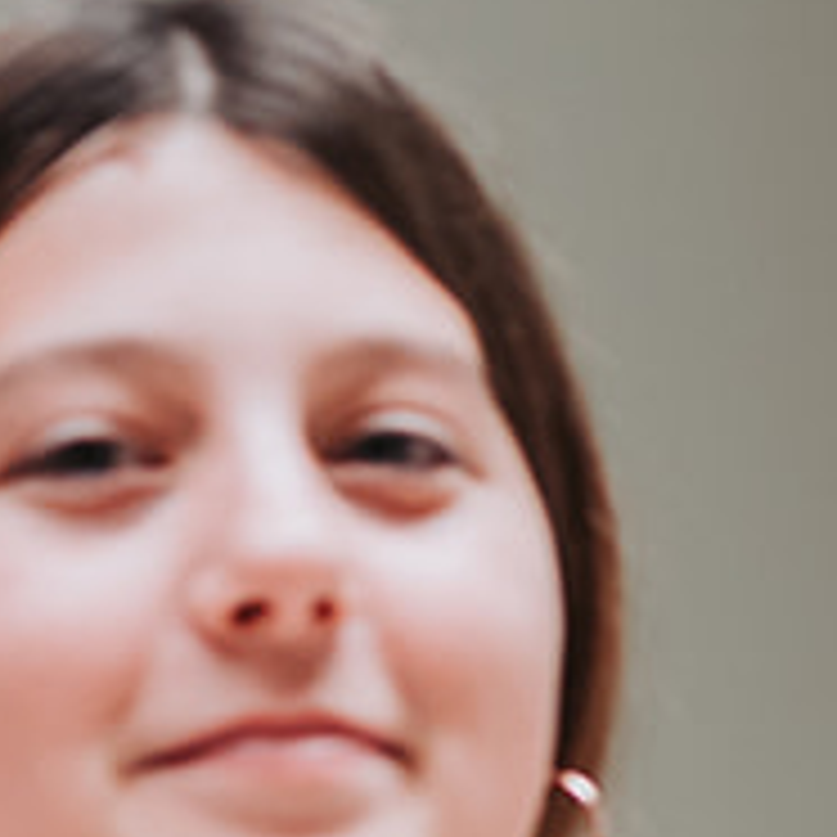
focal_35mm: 365
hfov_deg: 4.7
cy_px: 965
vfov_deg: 4.8
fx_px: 9985
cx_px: 1737
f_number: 2
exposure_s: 1/250
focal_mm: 50
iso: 640
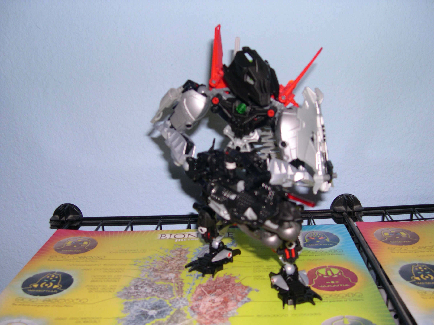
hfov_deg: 49.0
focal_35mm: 38
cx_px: 217
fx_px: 476
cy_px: 162
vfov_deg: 37.7
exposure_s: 1/60
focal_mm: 8
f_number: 2.8
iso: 100
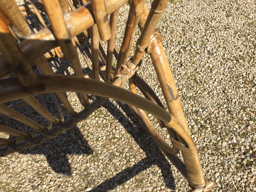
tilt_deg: -52.0
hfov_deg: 58.4
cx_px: 128
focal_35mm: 31
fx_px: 229
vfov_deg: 45.4
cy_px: 96
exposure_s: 1/1101
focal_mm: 3.3
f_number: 2.4
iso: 25
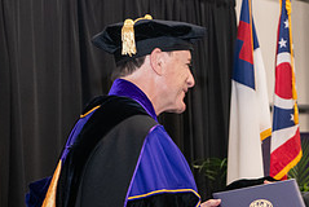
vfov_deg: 8.6
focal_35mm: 160
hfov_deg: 12.7
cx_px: 293
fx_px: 1375
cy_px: 188
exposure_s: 1/125
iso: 2500
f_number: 5
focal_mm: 66
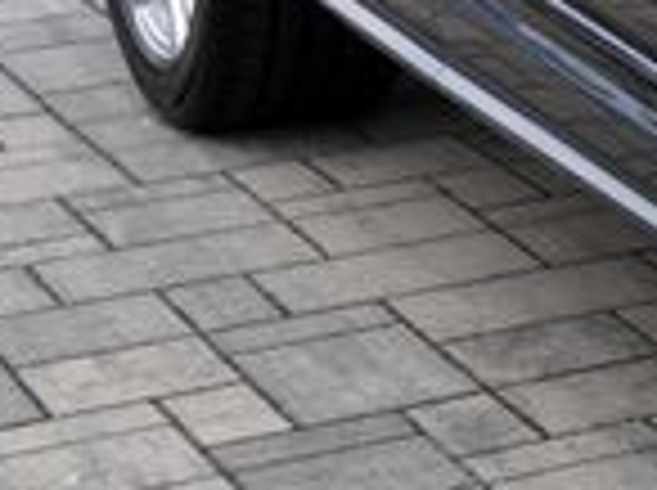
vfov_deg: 6.7
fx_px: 4093
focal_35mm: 216
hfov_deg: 8.0
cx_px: 1912
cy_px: -276
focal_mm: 32
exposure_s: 1/200
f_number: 6.3
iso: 100
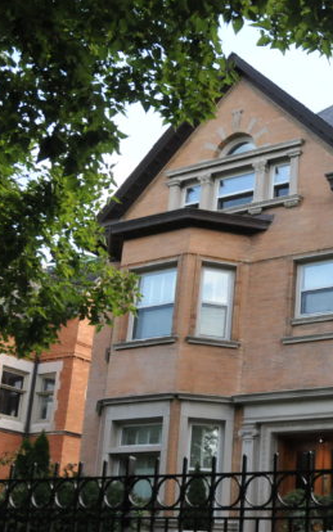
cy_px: 326
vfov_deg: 39.3
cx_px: 396
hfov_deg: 23.3
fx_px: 740
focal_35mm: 51
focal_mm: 18
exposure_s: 1/2500
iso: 1000
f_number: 3.5
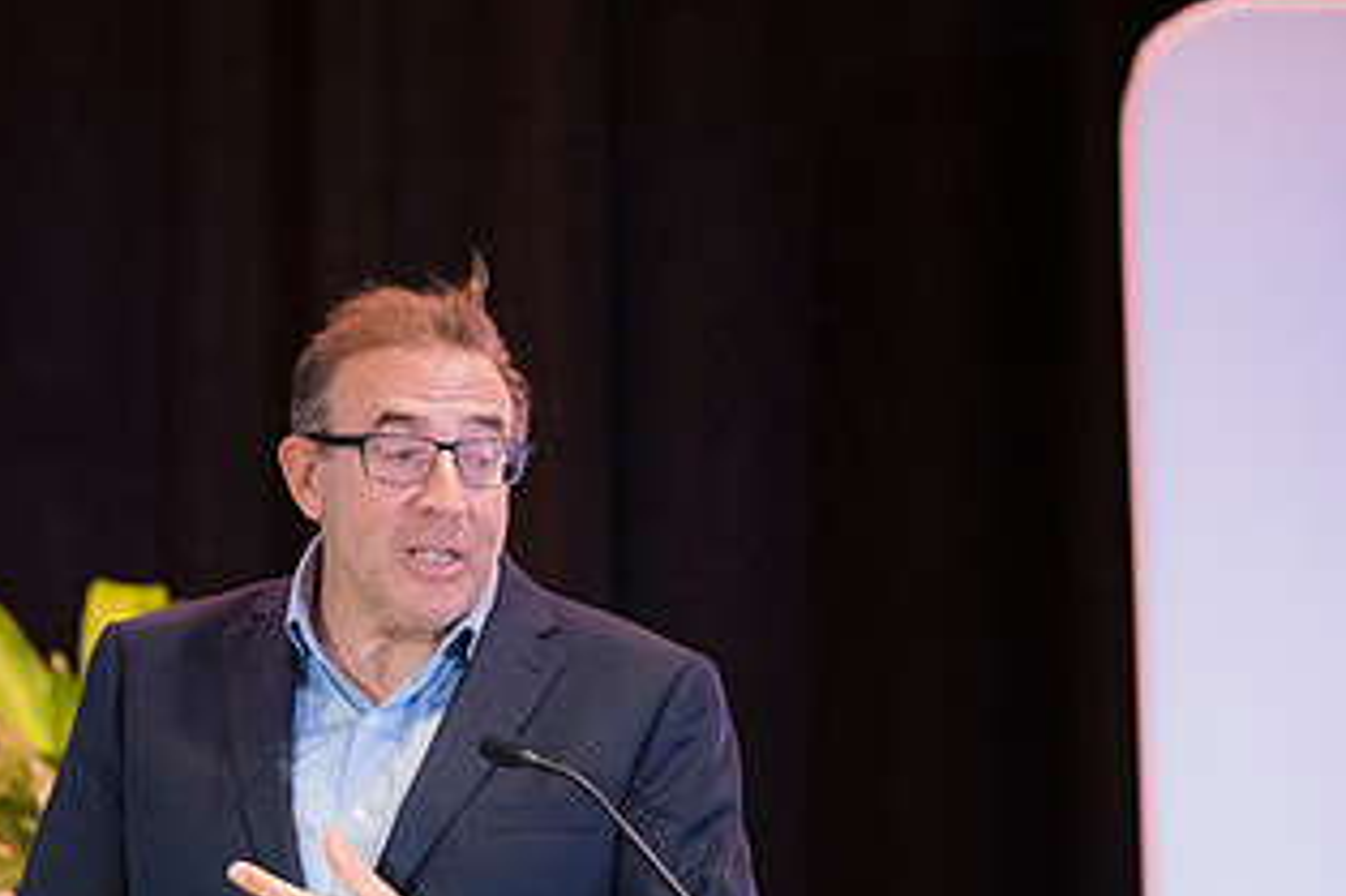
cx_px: 231
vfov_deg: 3.7
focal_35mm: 370
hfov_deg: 5.6
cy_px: 680
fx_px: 13826
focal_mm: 200
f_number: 2.8
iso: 5000
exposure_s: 1/160
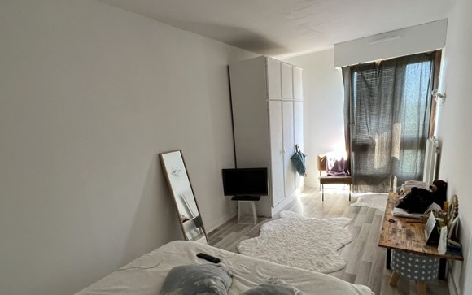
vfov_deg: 61.5
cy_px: 184
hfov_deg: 87.8
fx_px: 245
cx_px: 218
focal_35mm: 19
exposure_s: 1/99
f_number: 1.8
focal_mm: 1.57
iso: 160
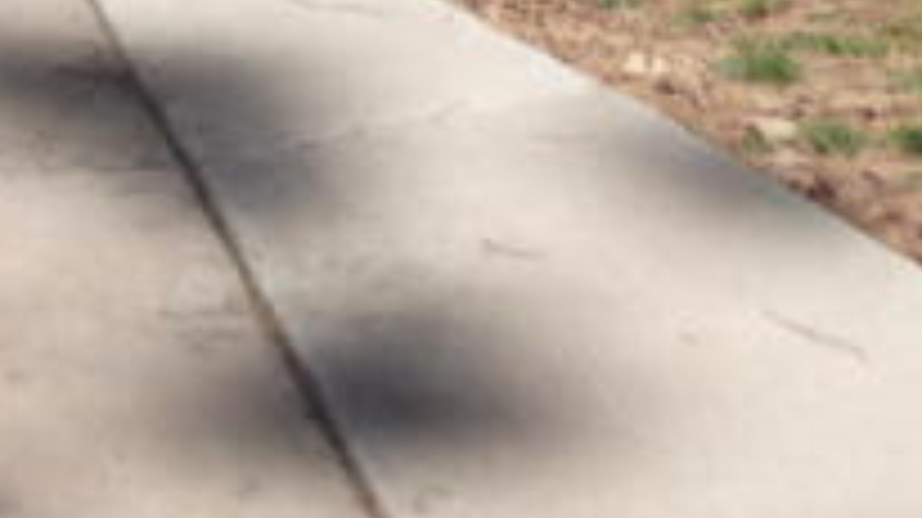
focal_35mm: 180
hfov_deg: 11.5
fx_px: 4398
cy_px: -1095
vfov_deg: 6.2
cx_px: -481
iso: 100
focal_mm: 5.97
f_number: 3.4
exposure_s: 1/1000
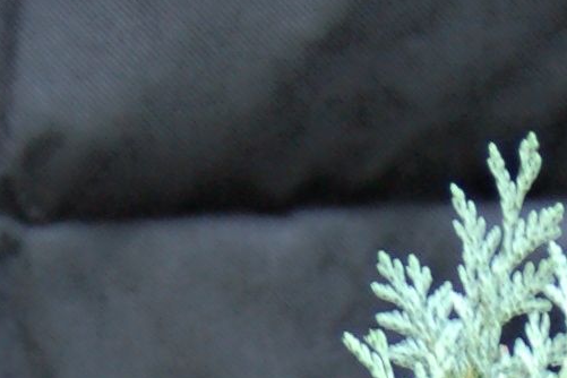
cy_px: 1334
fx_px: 4961
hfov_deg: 6.5
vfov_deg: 4.1
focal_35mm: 315
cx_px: 422
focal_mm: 35
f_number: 3.8
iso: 400
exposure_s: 1/60
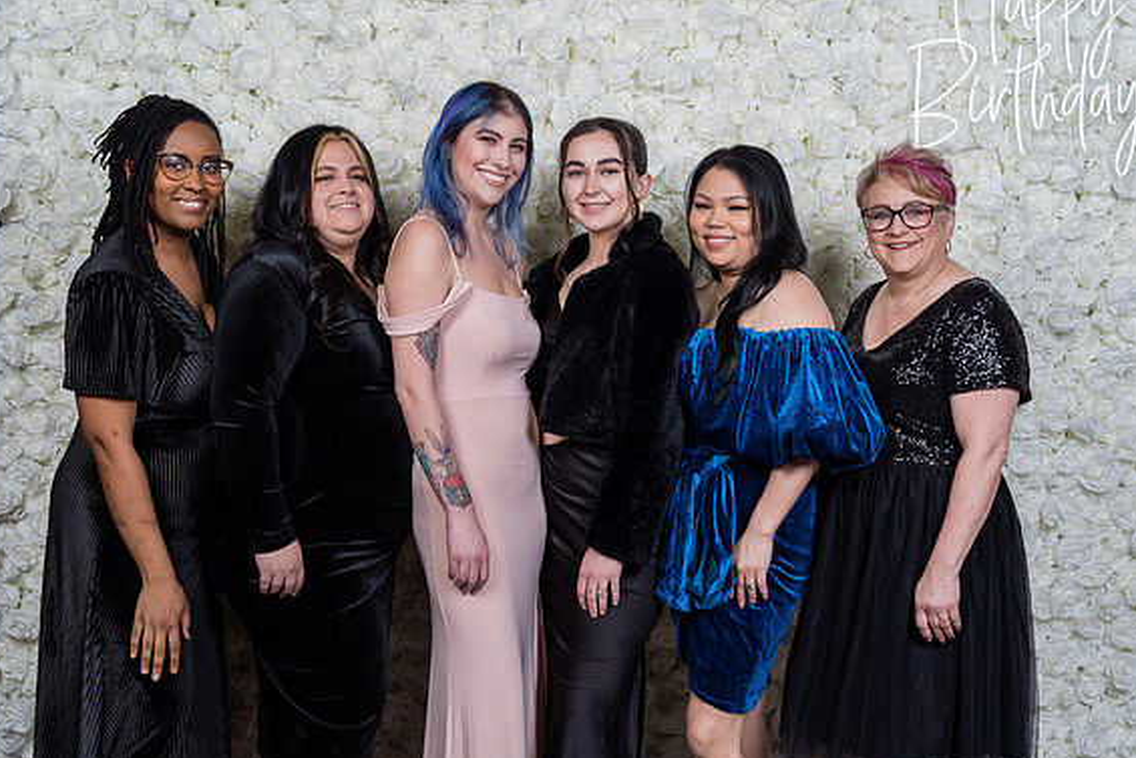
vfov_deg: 34.2
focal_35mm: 39
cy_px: 387
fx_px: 1231
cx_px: 557
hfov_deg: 49.5
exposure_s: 1/200
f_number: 5.6
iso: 500
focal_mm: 38
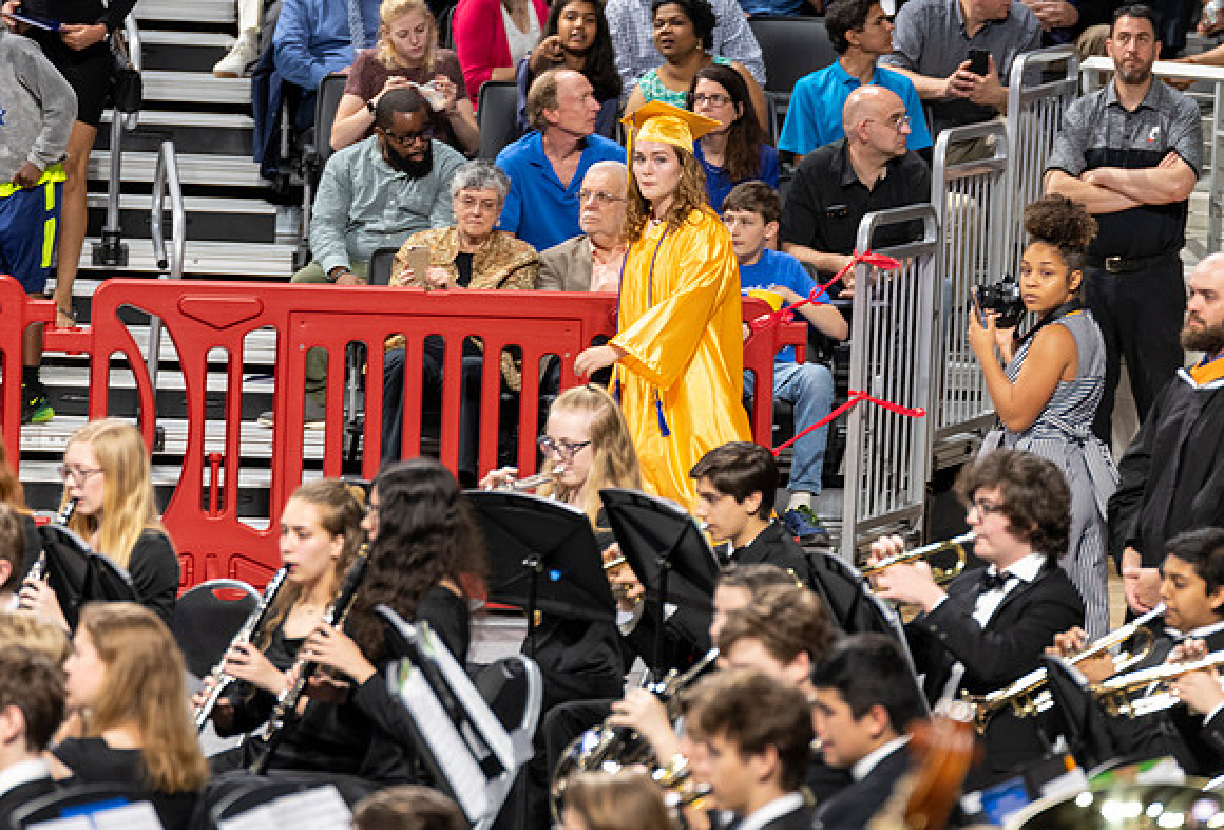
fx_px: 10027
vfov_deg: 4.7
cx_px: 704
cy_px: 231
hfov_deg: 7.0
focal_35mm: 293
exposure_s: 1/100
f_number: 3.5
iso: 1000
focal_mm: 200
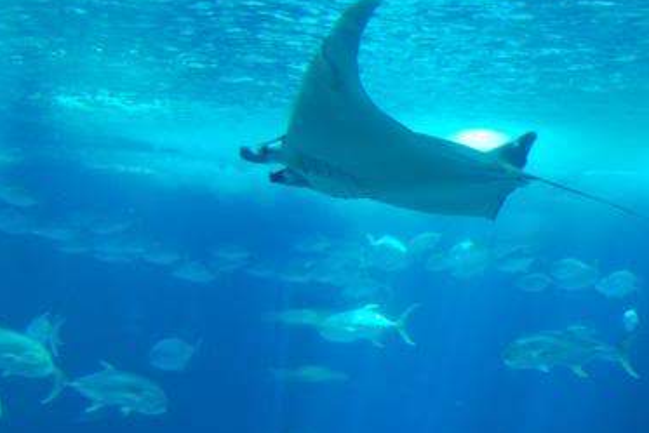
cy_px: 158
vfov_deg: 17.1
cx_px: 331
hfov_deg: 25.4
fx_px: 1440
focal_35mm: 80
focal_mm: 31
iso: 1600
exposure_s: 1/50
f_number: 4.5
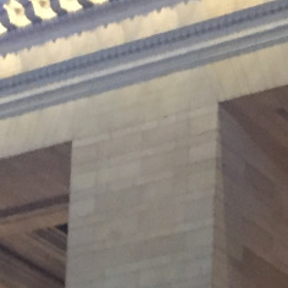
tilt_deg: +11.4
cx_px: 471
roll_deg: -0.7
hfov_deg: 9.7
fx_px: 1638
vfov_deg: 9.1
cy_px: 676
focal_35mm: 174
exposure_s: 1/24
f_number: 2.2
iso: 250
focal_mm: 4.15
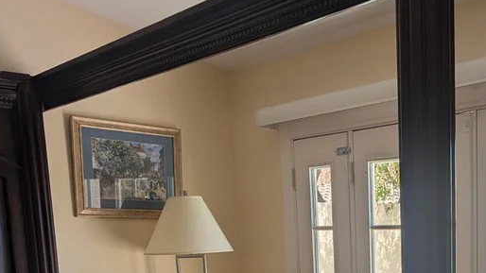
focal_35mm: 52
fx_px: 670
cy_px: 329
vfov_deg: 21.4
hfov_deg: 38.7
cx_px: 369
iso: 37
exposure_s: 1/1088
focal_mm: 6.81
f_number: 1.85
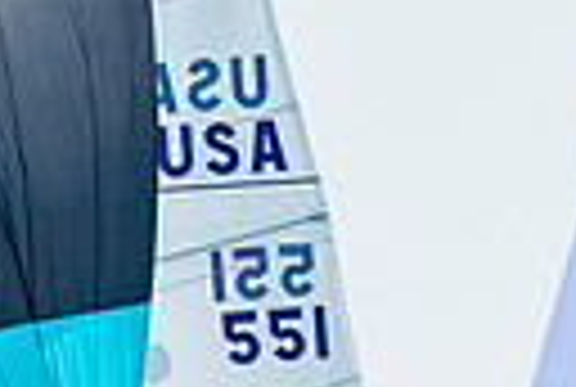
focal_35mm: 2032
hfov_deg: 1.0
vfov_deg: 0.7
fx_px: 32588
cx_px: 720
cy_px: 646
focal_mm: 300
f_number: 5.6
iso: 200
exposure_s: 1/1600
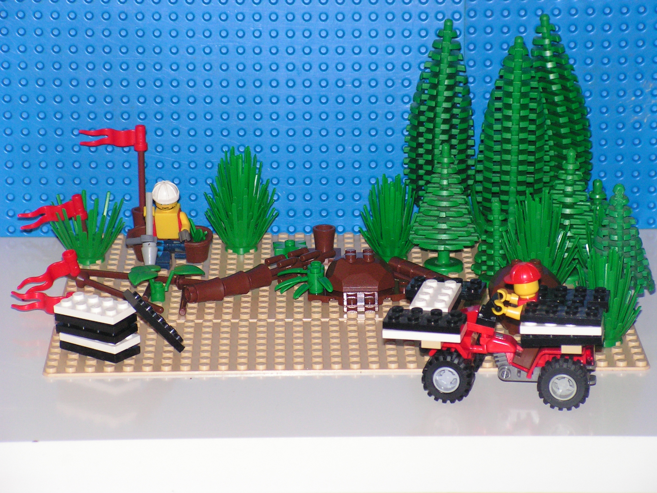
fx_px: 2581
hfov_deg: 14.5
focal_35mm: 136
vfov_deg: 10.9
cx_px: 328
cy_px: 246
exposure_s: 1/160
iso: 200
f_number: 3.4
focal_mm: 22.8
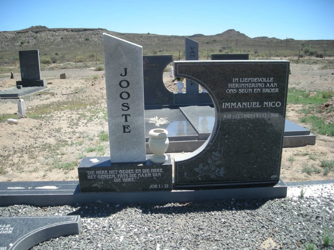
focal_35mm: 35
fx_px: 338
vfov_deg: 40.7
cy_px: 125
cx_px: 167
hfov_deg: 52.6
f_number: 5.7
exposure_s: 1/145
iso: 50
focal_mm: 5.7
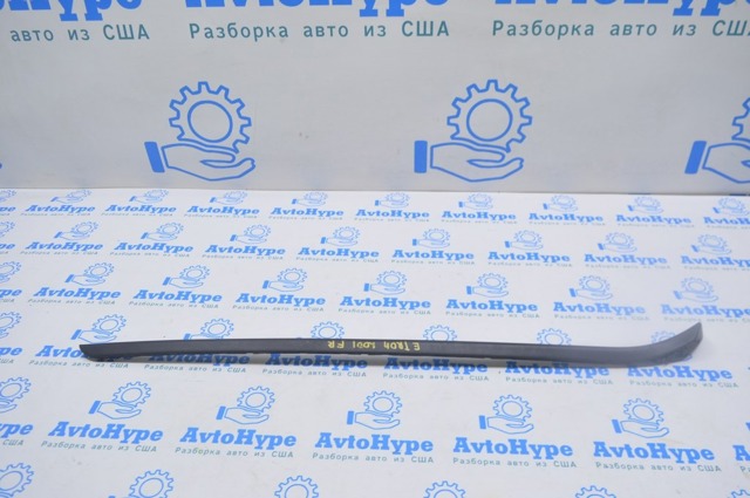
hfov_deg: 62.0
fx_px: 624
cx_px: 375
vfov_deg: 43.5
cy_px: 249
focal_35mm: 30
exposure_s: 1/20
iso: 400
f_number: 5.6
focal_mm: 20
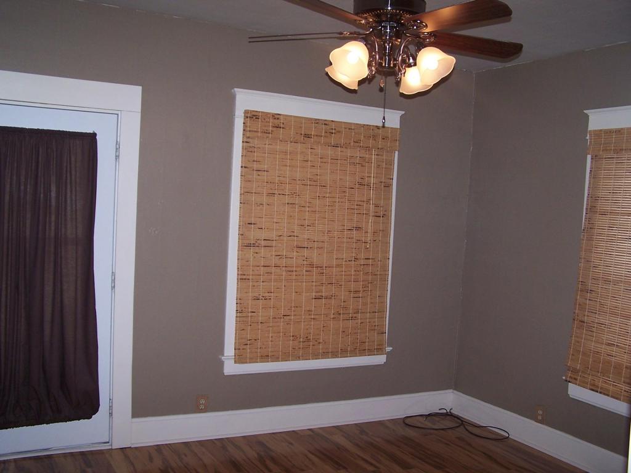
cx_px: 316
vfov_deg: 37.7
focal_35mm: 38
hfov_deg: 49.0
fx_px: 693
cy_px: 236
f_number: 2.8
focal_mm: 6.3
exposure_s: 1/60
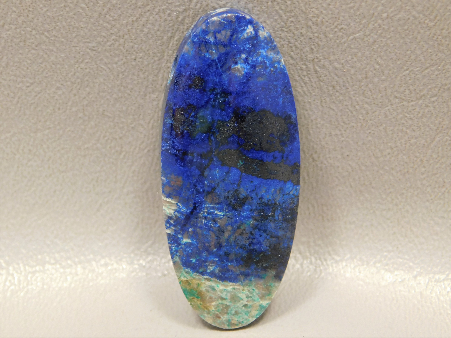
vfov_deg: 20.7
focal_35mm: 71
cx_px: 226
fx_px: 925
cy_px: 169
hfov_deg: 27.4
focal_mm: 12.6
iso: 320
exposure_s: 1/30
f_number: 4.3
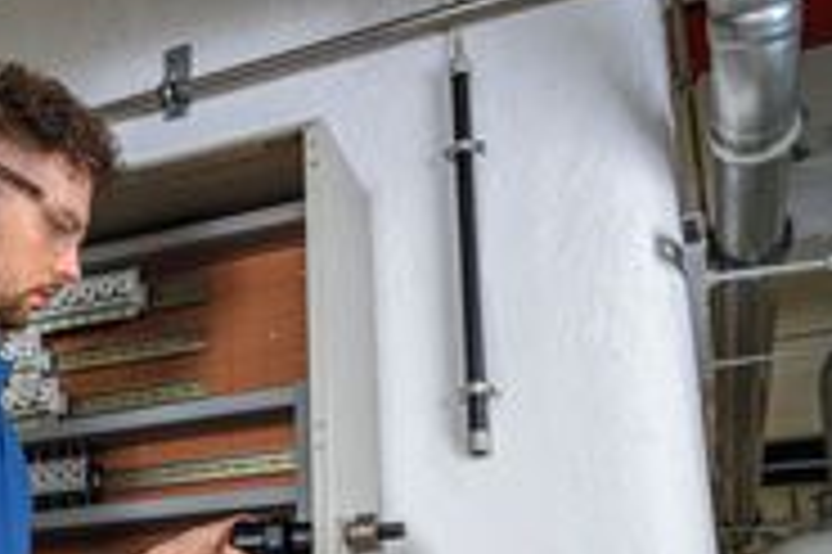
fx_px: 1201
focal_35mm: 52
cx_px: 126
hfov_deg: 36.4
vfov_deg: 24.8
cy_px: 547
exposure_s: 1/100
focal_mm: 24
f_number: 4
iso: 800
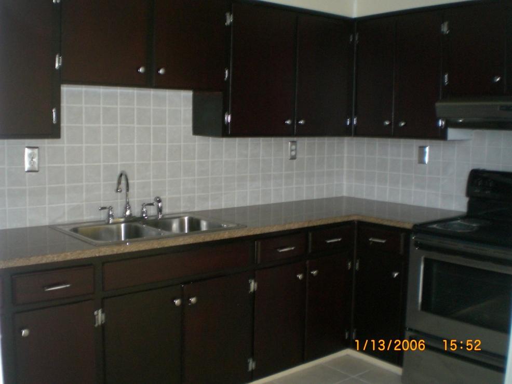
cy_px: 192
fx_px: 562
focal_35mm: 38
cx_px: 256
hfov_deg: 49.0
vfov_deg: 37.7
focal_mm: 6.3
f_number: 3.1
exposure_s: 1/30
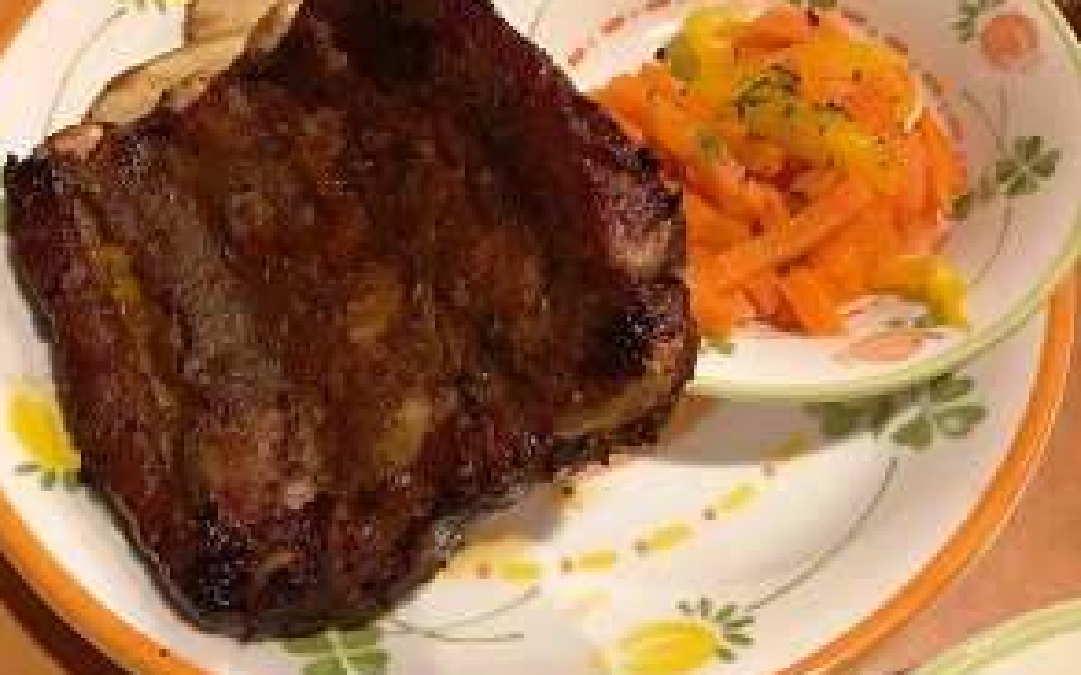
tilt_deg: -57.9
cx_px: 537
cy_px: 258
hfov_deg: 54.0
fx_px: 1060
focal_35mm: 36
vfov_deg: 35.2
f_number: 2.2
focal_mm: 4.15
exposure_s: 1/15
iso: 200
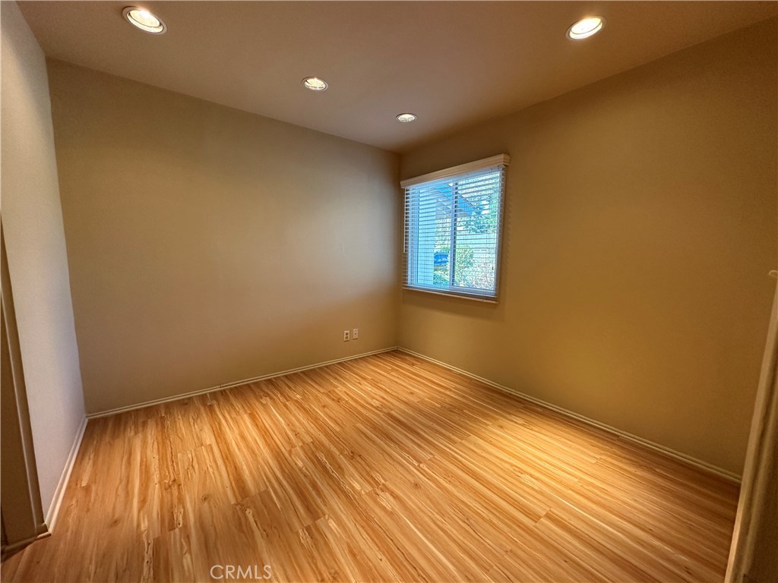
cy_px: 292
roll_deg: -1.1
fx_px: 315
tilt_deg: -6.7
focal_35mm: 14
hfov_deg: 102.1
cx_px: 389
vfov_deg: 85.7
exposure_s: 1/120
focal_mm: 2.22
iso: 160
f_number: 2.2
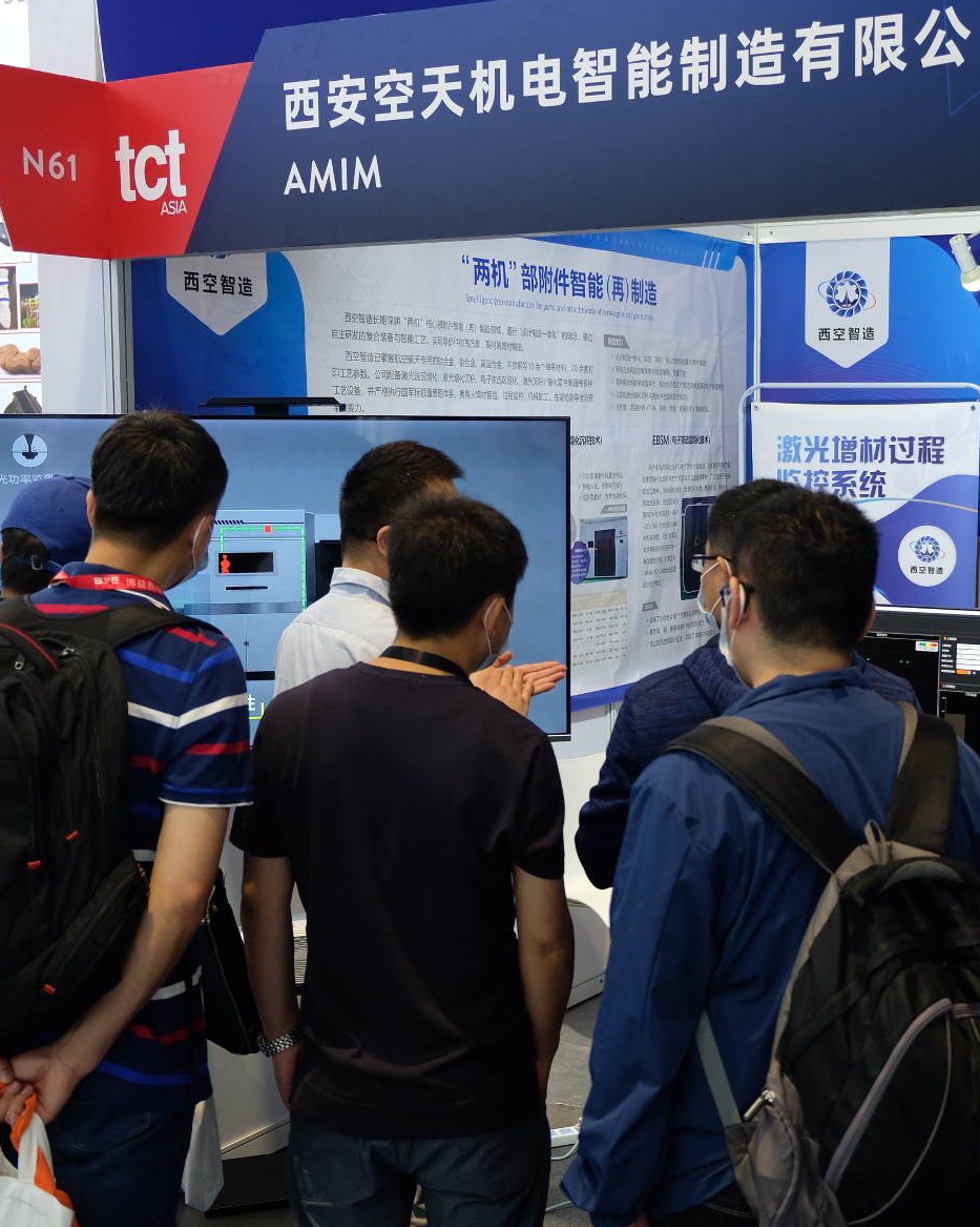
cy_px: 611
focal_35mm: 50
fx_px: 1813
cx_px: 721
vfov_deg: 37.3
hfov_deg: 29.8
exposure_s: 1/100
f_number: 3.2
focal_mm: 23.3
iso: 800
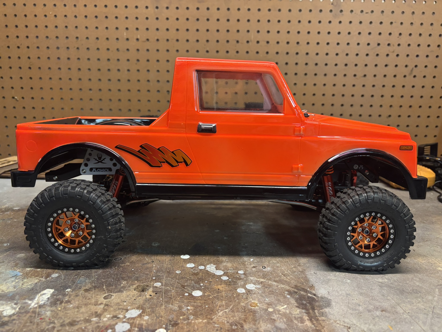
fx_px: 332
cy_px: 166
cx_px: 221
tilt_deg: -12.5
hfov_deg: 67.3
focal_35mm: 26
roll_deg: -0.5
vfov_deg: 53.1
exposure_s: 1/60
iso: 200
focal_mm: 5.96
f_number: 1.6
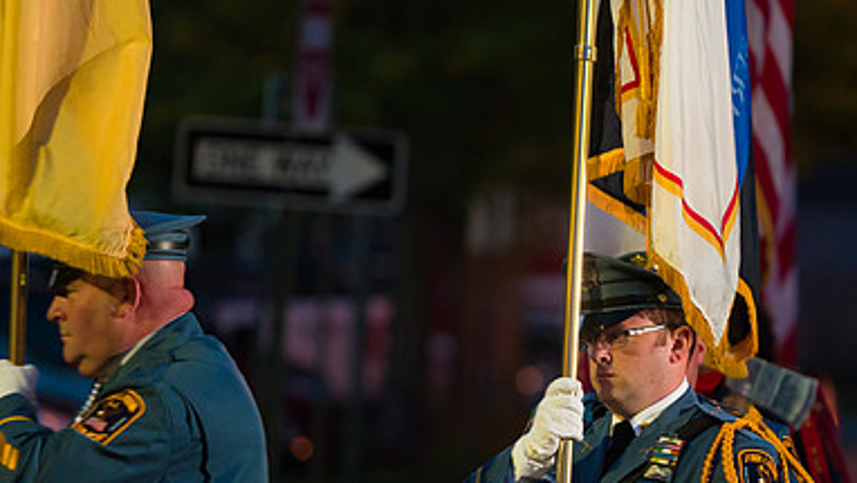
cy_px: 323
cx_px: 628
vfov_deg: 4.1
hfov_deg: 7.3
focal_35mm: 294
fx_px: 6682
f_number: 3.2
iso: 3200
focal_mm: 185
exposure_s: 1/100
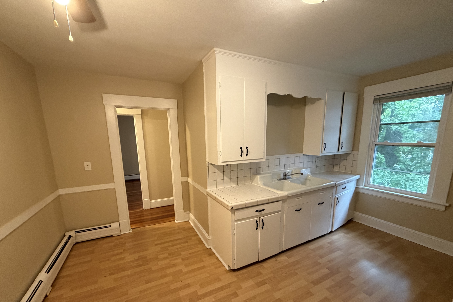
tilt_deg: -10.3
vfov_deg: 76.9
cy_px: 172
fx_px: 189
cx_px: 223
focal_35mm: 15
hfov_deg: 100.4
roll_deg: +1.4
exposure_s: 1/60
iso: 400
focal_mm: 2.22
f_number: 2.2
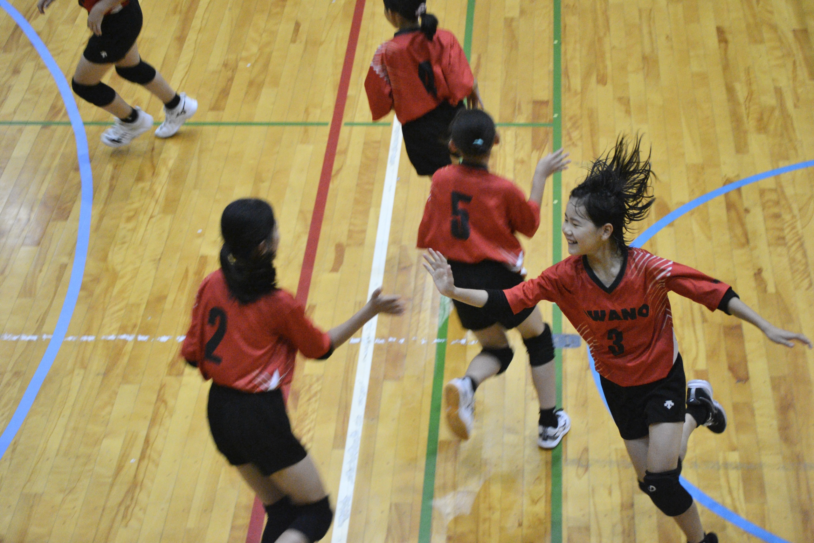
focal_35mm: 93
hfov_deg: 21.9
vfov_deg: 14.7
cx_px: 407
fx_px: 2103
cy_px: 272
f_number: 4.2
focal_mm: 62
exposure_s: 1/200
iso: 3200
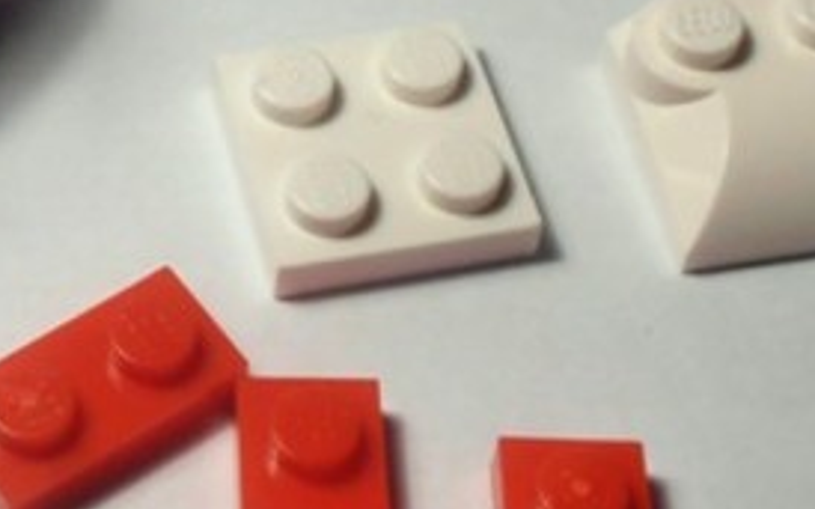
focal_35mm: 129
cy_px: -150
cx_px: 65
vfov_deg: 10.0
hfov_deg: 16.0
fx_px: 2864
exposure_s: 1/60
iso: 80
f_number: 3.9
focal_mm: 6.61
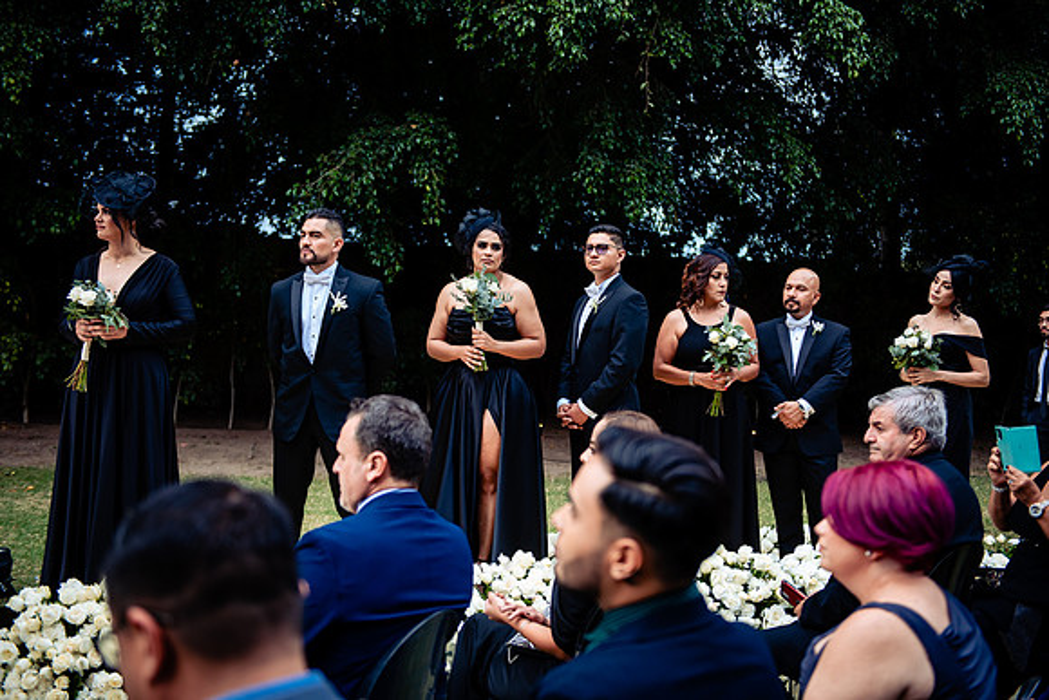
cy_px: 350
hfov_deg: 41.1
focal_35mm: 48
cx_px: 524
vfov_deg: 28.1
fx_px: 1399
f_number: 2.8
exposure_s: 1/160
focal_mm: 48
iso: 320
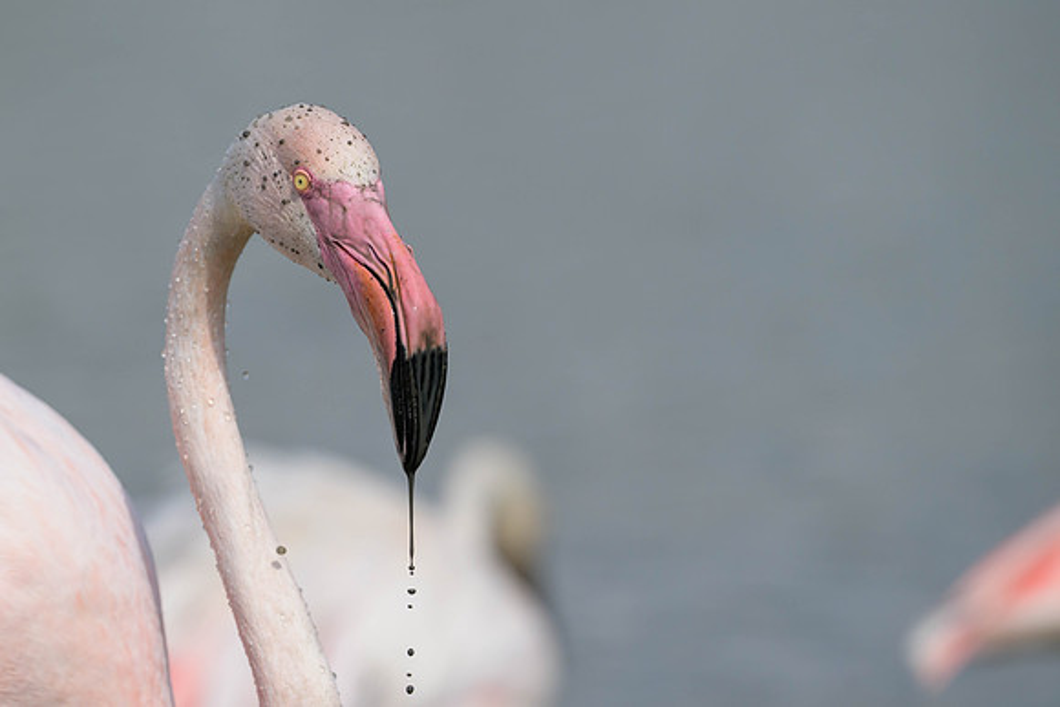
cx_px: 459
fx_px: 15066
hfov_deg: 4.0
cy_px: 342
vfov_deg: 2.7
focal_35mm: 512
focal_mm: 400
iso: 560
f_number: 5
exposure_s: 1/8000
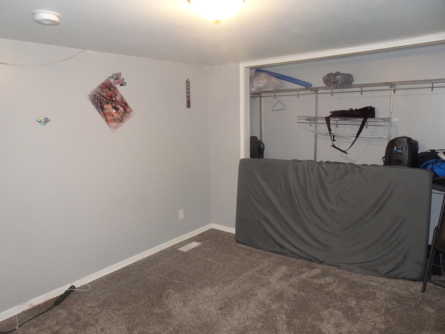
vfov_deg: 56.8
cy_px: 167
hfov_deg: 71.6
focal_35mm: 24
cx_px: 222
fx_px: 309
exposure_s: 1/30
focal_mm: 4.25
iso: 640
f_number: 3.5
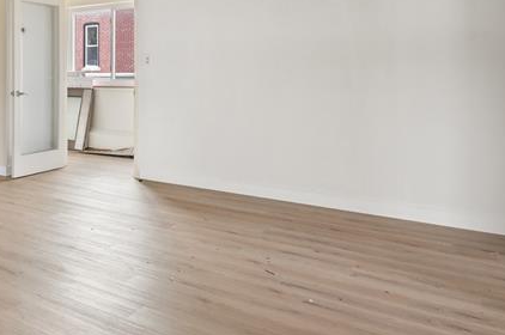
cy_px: 113
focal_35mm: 34
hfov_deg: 44.5
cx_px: -34
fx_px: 476
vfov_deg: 38.4
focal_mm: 14
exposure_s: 1/1.25
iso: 100
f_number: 11
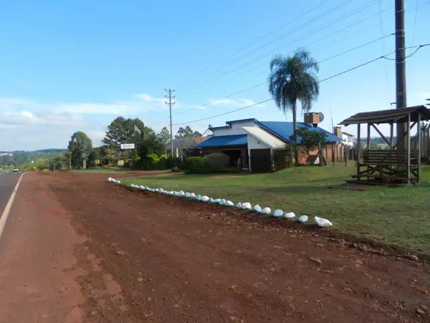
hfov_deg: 69.4
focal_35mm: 25
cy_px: 162
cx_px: 215
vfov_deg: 54.9
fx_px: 311
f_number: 3.5
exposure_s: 1/1000
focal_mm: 4.5
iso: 160
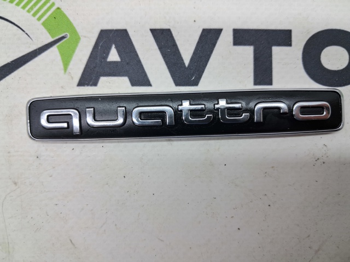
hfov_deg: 65.4
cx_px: 175
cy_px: 131
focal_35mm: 27
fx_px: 273
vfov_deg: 51.3
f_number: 1.8
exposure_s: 1/50
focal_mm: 4
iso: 50
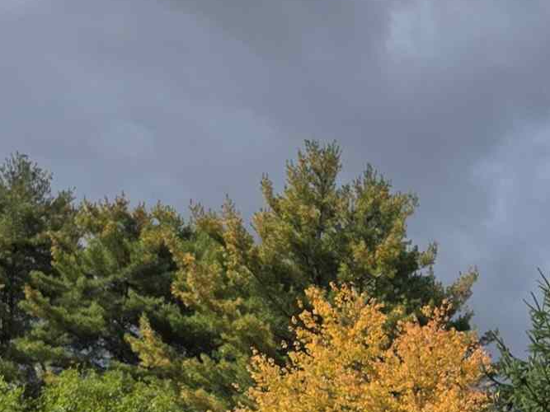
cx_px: 1146
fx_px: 1684
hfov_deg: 14.7
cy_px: 792
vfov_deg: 12.5
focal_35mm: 106
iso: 80
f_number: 1.7
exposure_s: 1/4539
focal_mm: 6.3
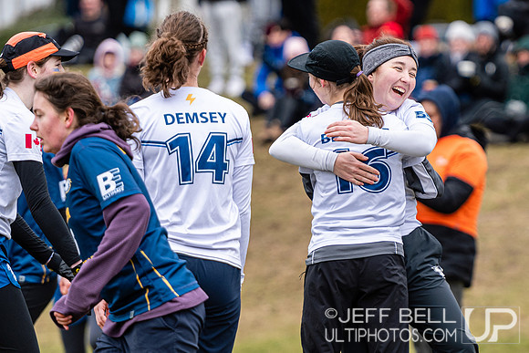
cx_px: 417
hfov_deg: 4.6
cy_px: 200
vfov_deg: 3.1
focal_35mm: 449
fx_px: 6605
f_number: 3.2
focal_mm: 190
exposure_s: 1/1000
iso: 250
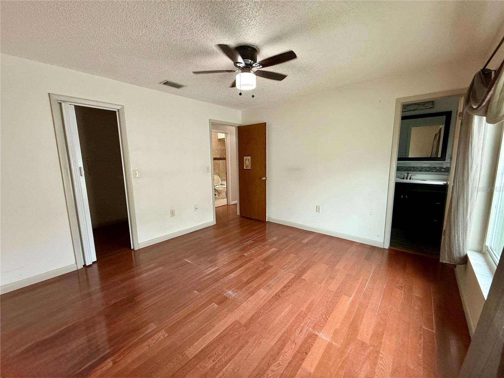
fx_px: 204
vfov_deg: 85.7
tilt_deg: -8.4
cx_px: 252
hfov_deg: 102.1
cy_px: 189
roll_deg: +1.1
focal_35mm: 14
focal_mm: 2.22
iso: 320
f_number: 2.2
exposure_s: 1/98
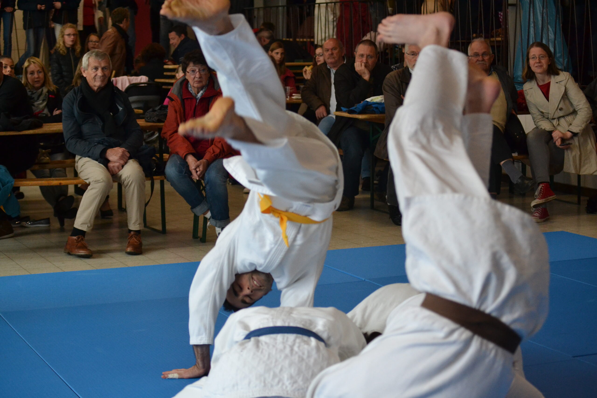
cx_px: 298
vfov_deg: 18.2
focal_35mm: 75
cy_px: 199
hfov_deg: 27.0
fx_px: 1244
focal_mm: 50
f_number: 2.8
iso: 1800
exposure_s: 1/500
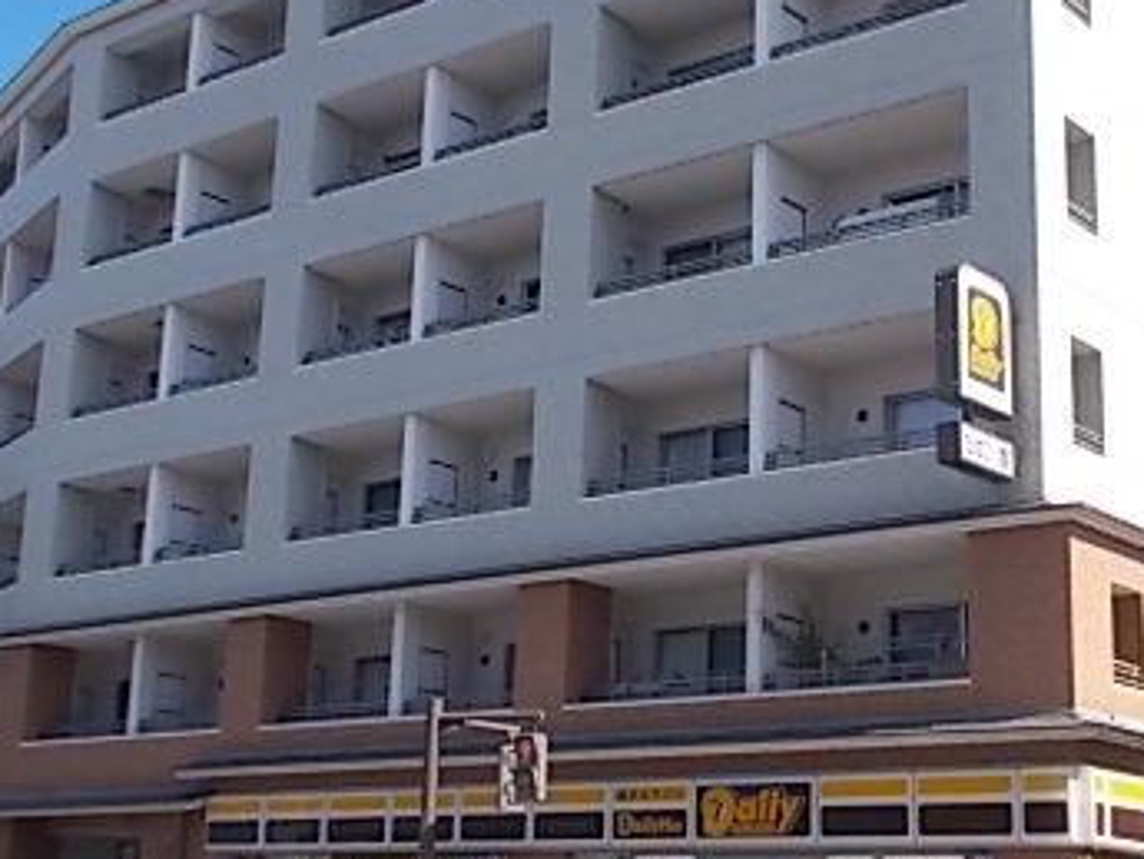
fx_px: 2083
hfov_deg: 30.7
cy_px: 405
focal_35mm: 63
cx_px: 610
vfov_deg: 23.3
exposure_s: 1/80
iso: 80
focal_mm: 6
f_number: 9.2
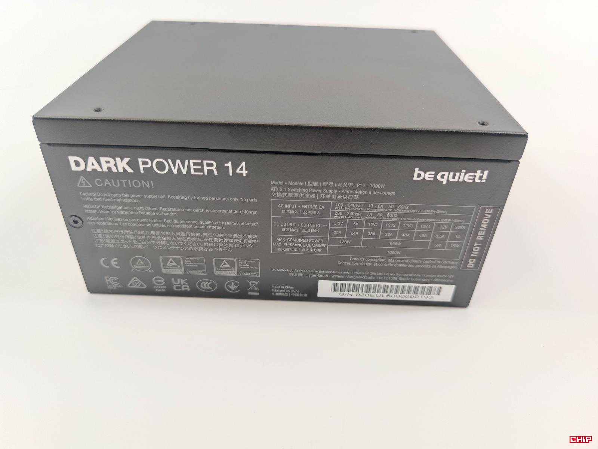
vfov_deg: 56.8
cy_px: 224
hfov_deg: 71.6
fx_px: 415
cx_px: 299
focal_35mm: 24
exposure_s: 1/33
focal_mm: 6.78
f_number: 1.85
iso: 472
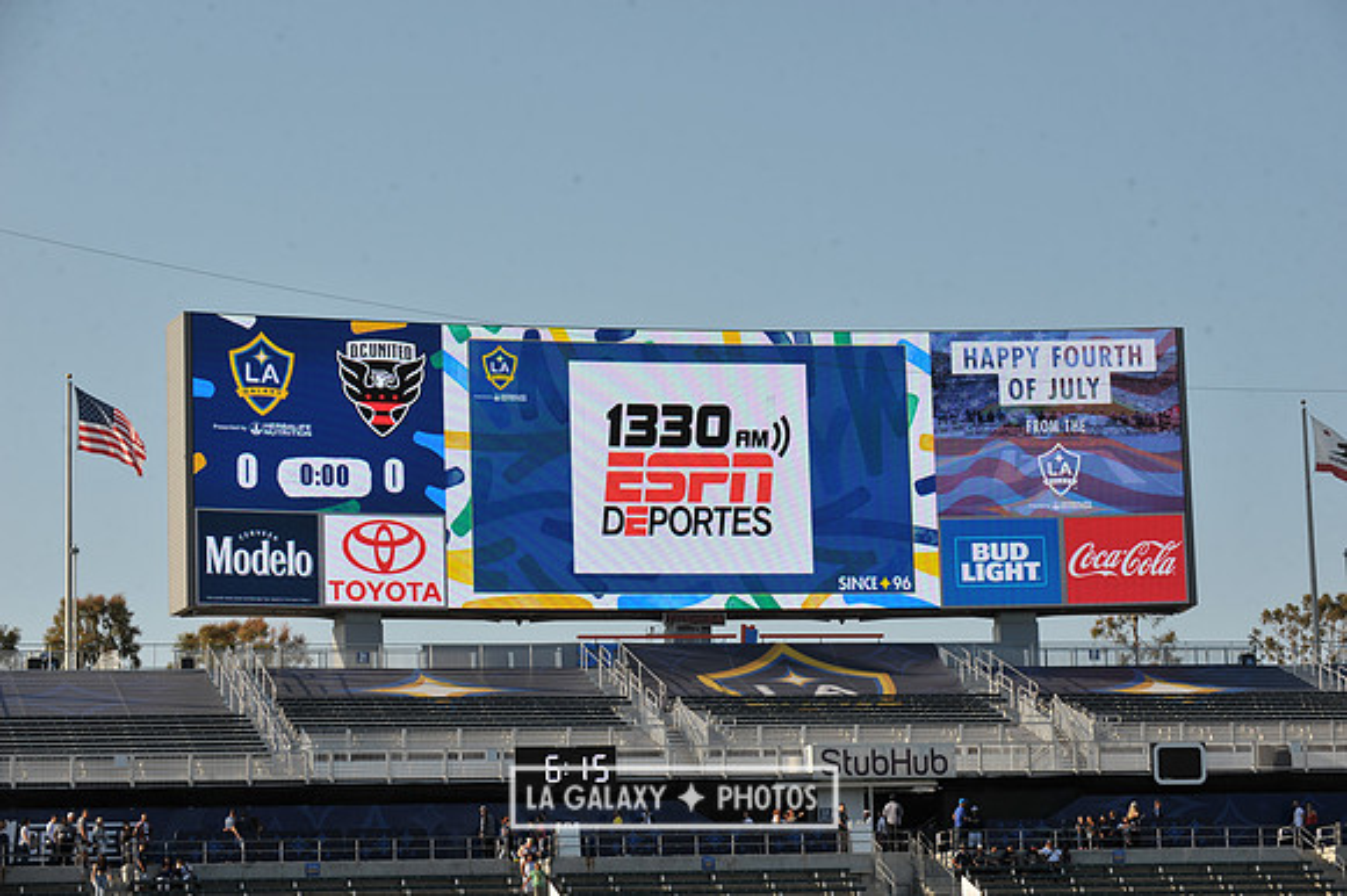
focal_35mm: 105
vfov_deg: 13.0
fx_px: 3926
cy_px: 448
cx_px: 674
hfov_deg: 19.5
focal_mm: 105
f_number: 10
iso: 200
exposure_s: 1/400
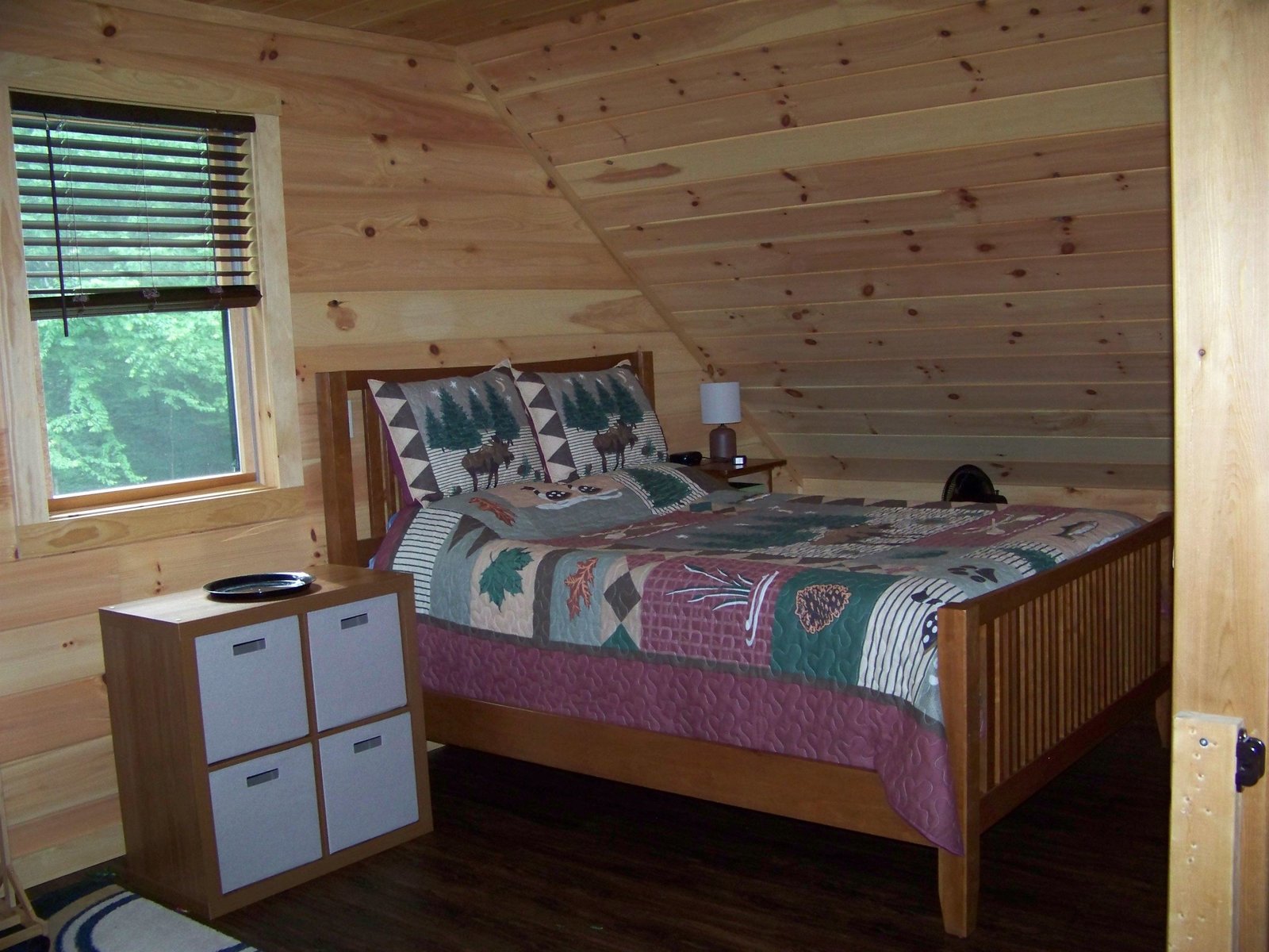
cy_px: 476
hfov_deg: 51.4
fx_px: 1320
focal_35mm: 36
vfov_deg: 39.7
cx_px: 634
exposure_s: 1/30
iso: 200
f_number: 2.8
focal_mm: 5.85
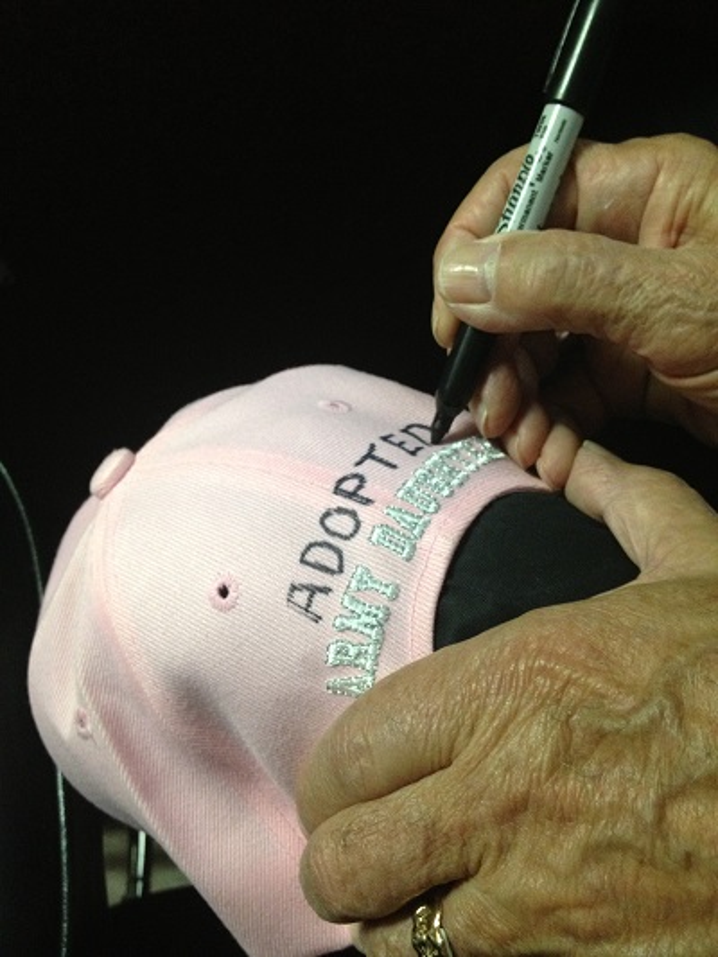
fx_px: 968
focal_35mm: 35
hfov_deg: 40.7
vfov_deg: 52.6
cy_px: 478
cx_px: 359
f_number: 2.4
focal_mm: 4.28
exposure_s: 1/20
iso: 320
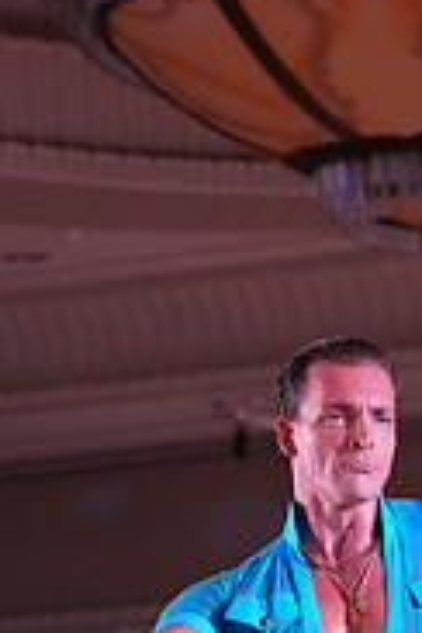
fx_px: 6470
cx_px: 438
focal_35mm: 368
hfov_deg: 3.7
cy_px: 896
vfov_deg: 5.6
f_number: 5.6
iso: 5000
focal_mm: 116
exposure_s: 1/250
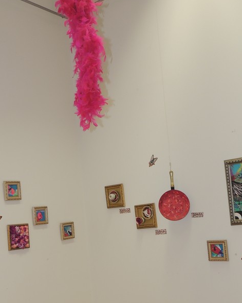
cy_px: 215
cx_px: 101
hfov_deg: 34.8
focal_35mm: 43
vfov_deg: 42.0
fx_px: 385
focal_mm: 4.3
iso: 100
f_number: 3
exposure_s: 1/40
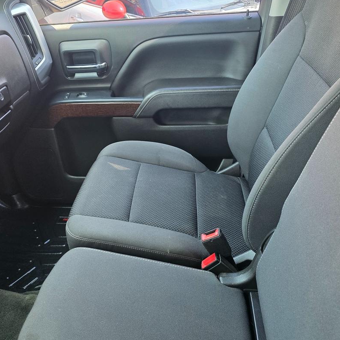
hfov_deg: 49.6
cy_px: 181
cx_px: 150
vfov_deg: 49.7
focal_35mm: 33
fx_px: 367
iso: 200
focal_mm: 6.3
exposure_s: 1/120
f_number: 1.7
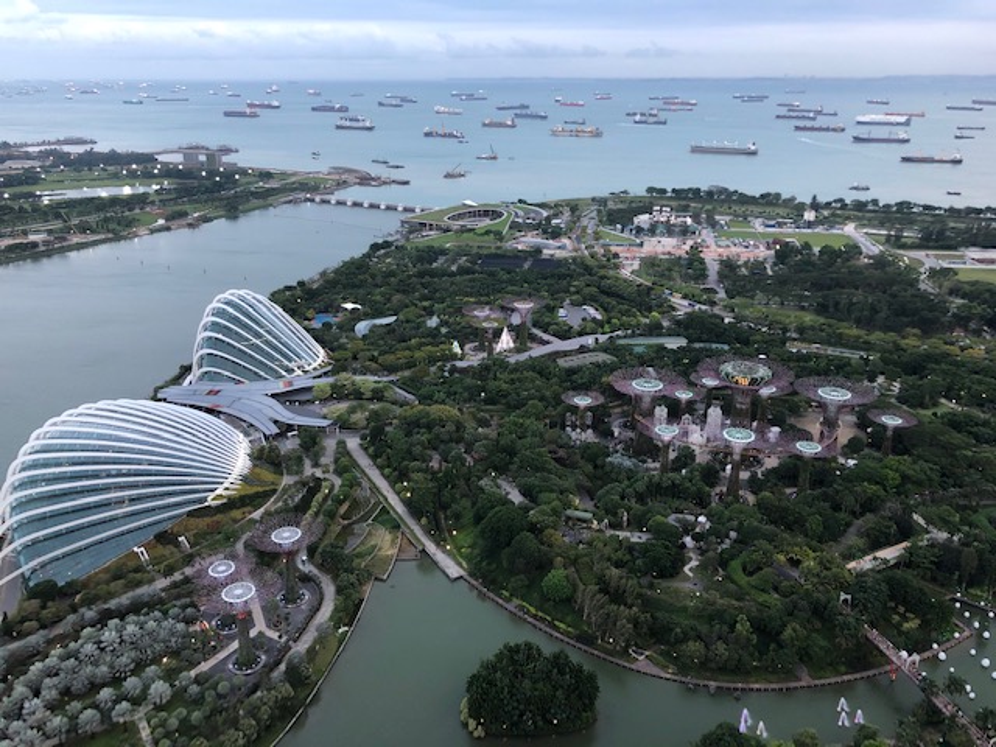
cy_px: 374
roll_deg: -1.4
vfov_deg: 49.7
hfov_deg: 63.4
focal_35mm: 28
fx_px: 806
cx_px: 498
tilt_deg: -20.2
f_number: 1.8
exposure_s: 1/25
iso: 40
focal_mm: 3.99
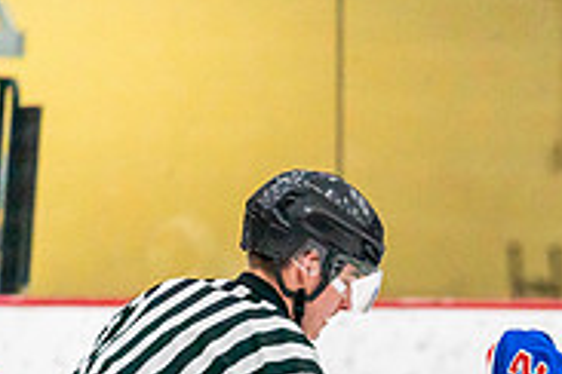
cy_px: 635
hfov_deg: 2.9
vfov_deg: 1.9
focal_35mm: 723
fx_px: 11286
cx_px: 610
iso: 3200
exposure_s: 1/1250
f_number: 2.8
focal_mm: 200
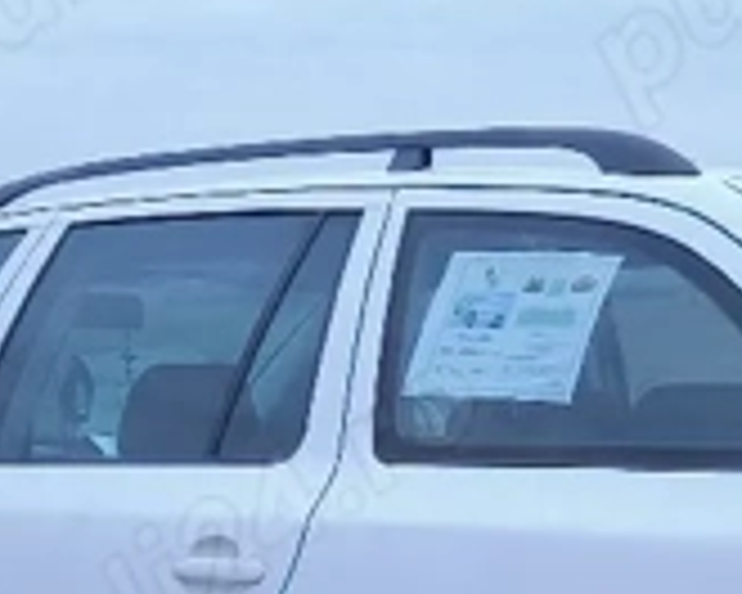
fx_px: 2723
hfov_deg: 15.5
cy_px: 603
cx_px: 364
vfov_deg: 12.3
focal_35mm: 124
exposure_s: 1/33.3
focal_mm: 6.92
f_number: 1.9
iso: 400
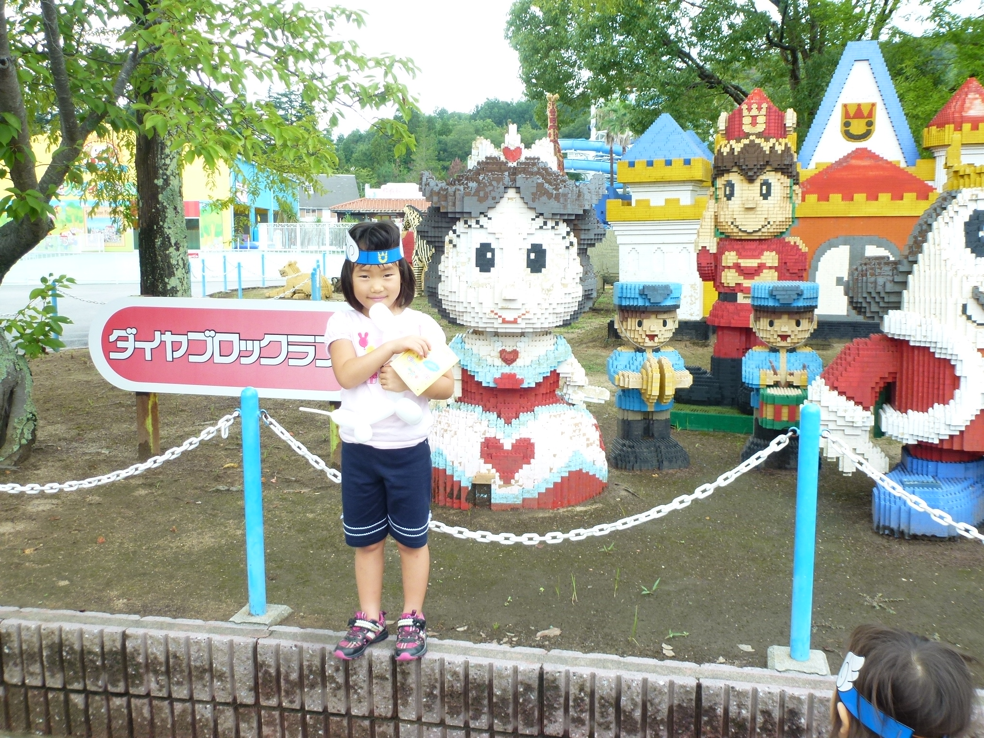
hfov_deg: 60.0
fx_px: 853
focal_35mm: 30
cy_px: 369
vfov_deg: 46.8
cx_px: 492
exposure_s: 1/100
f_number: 3.5
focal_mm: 5.4
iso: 100
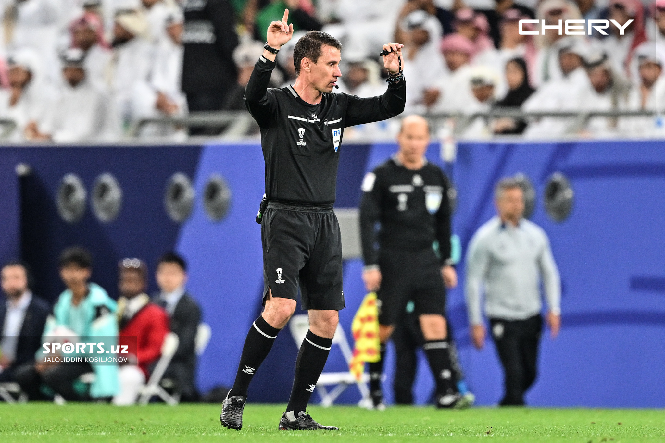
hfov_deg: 5.2
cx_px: 332
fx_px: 7388
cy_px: 222
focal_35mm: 400
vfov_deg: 3.4
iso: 1250
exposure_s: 1/1000
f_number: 2.8
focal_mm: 400
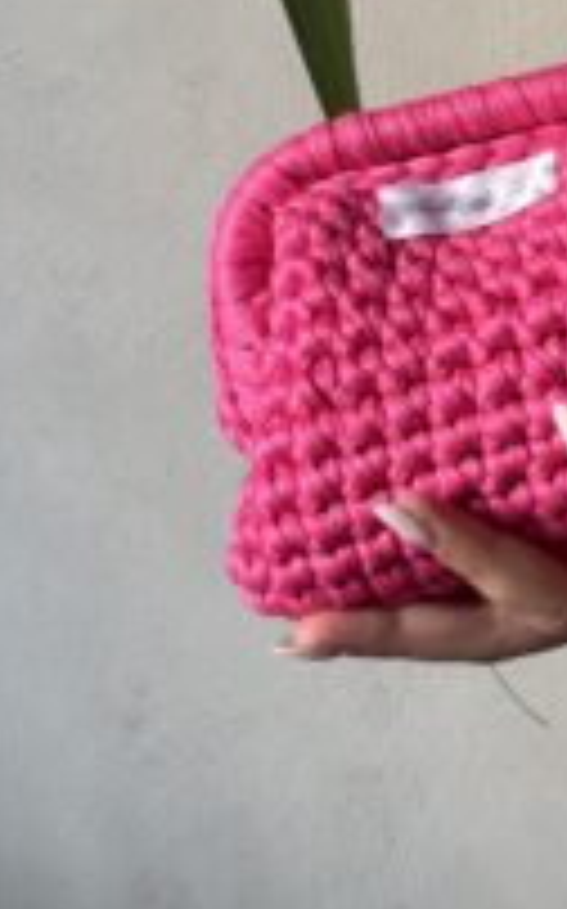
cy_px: 261
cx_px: 482
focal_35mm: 63
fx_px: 1560
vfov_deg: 32.1
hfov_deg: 20.3
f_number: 1.9
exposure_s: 1/60
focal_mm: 2.69
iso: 100
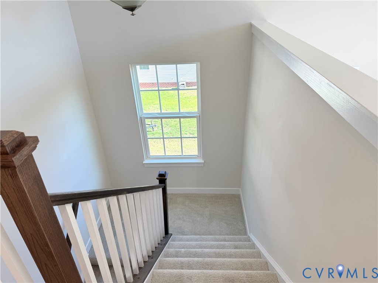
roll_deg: +1.6
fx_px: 262
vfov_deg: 56.8
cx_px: 189
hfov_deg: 71.6
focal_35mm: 24
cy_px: 142
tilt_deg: -28.6
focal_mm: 6.76
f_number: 1.78
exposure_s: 1/185
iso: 64
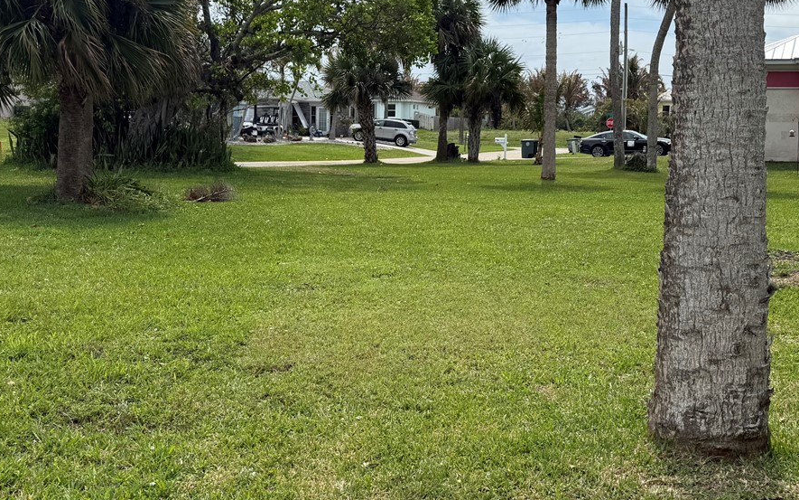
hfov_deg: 43.5
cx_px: 377
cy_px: 232
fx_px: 1002
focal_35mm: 46
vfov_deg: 28.0
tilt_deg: -5.9
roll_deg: -1.3
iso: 80
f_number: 1.78
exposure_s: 1/6711
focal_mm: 6.76
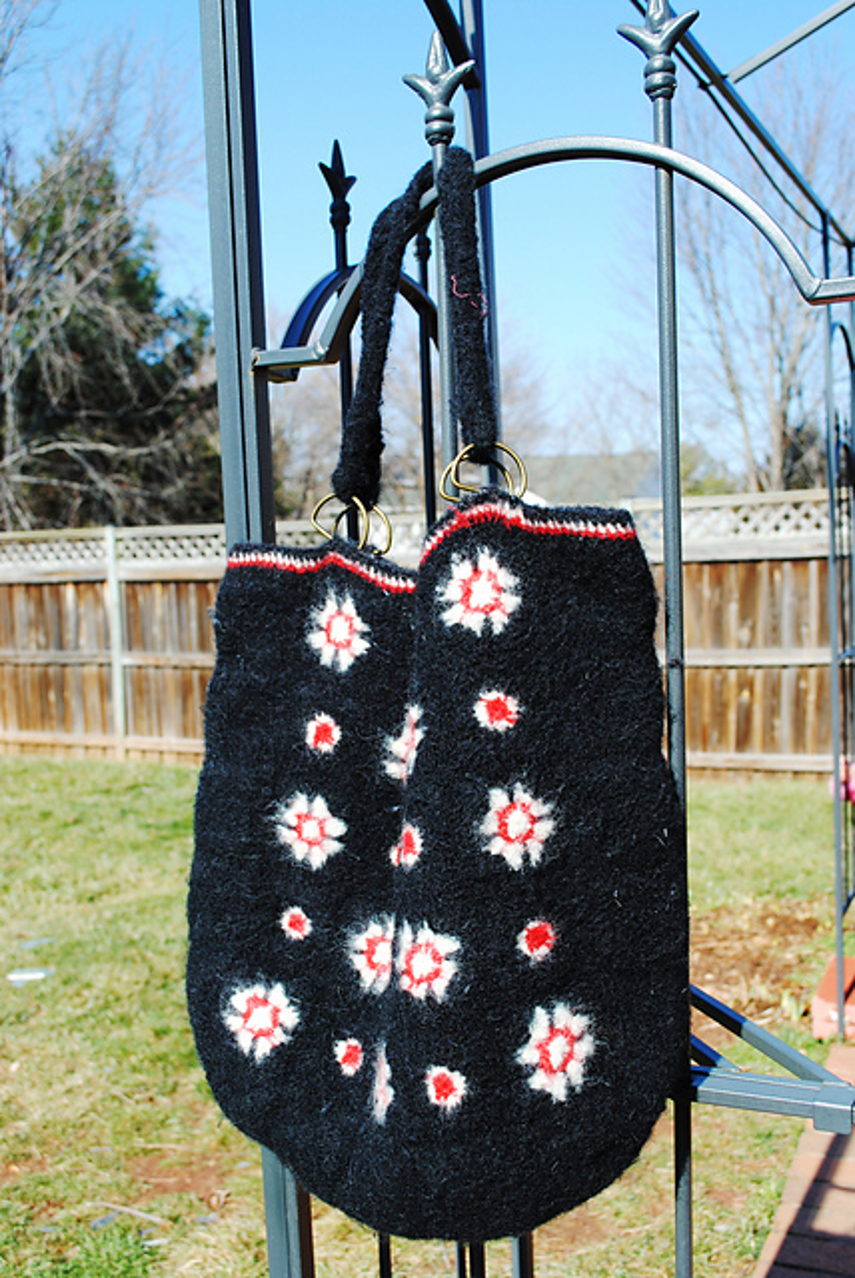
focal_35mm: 36
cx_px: 428
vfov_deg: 53.1
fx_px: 1280
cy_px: 639
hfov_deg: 36.9
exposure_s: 1/200
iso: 100
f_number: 7.1
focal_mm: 24
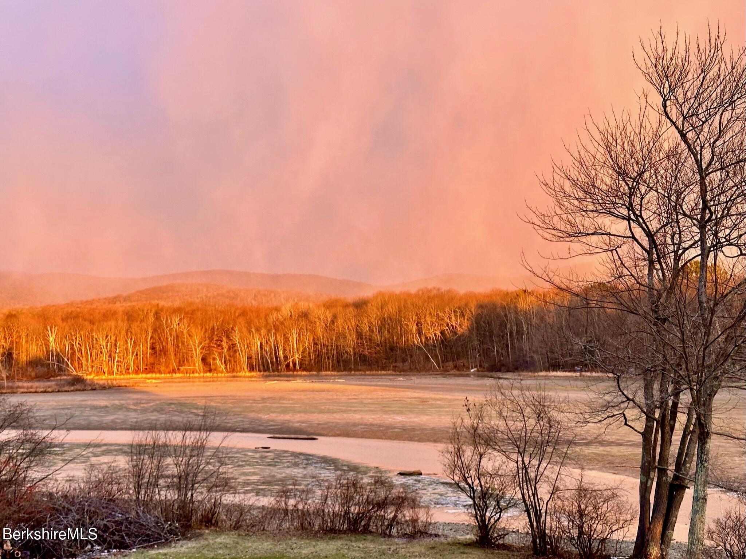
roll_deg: +3.4
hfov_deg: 39.7
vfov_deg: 30.3
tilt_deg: +2.8
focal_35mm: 48
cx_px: 373
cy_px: 280
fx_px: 1034
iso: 80
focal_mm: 6.86
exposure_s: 1/106
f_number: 1.78
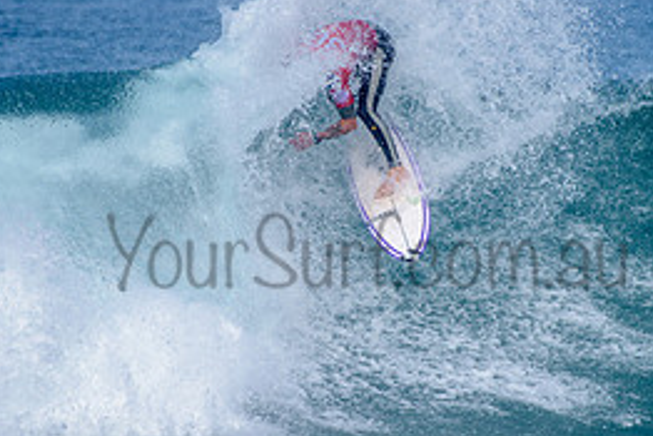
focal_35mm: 1207
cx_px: 402
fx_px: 21905
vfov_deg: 1.1
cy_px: 205
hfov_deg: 1.7
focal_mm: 500
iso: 160
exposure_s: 1/2000
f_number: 5.6
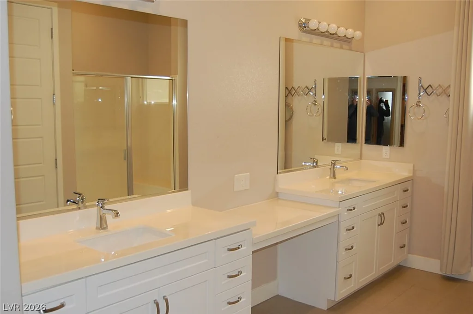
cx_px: 236
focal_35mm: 36
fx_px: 472
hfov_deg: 53.2
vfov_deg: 36.8
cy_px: 157
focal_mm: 24
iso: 400
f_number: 4
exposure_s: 1/60
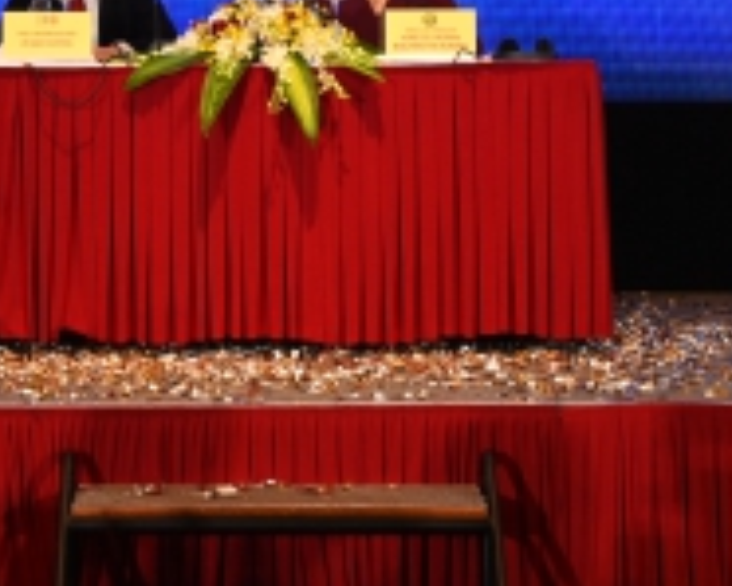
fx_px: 3143
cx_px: 167
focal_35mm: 145
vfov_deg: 10.5
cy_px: -108
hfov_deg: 13.2
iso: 1000
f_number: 5.6
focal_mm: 48
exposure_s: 1/100
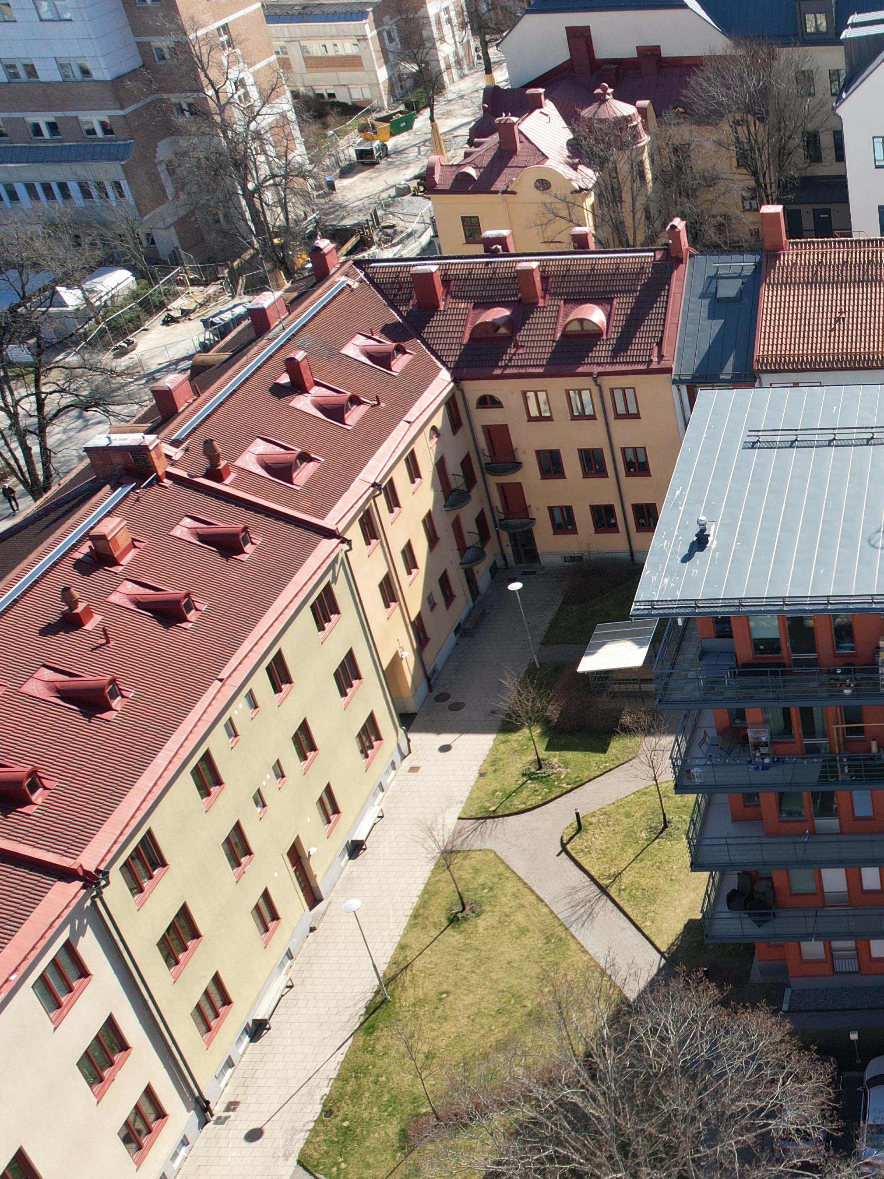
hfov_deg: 29.1
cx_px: 1056
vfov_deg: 43.7
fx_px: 1464
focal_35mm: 43
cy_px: 691
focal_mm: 8.38
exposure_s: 1/800
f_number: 2.8
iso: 100
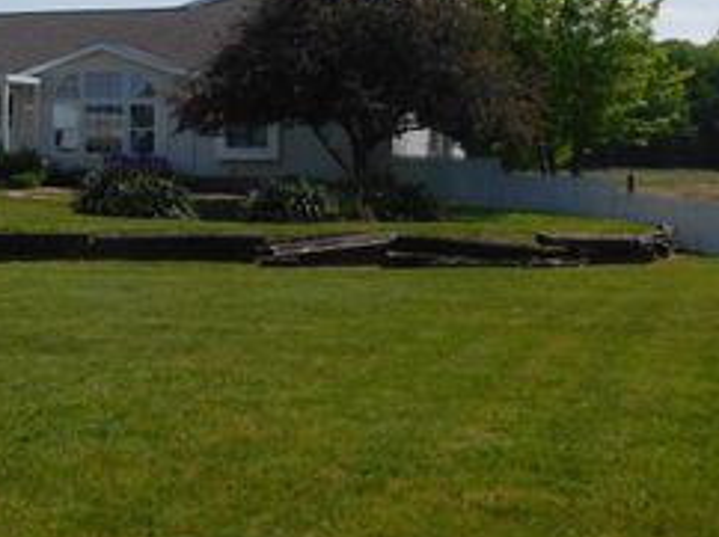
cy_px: 37
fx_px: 1287
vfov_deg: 22.9
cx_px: 86
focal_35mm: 62
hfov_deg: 30.0
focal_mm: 5.3
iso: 125
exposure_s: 1/800
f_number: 6.4
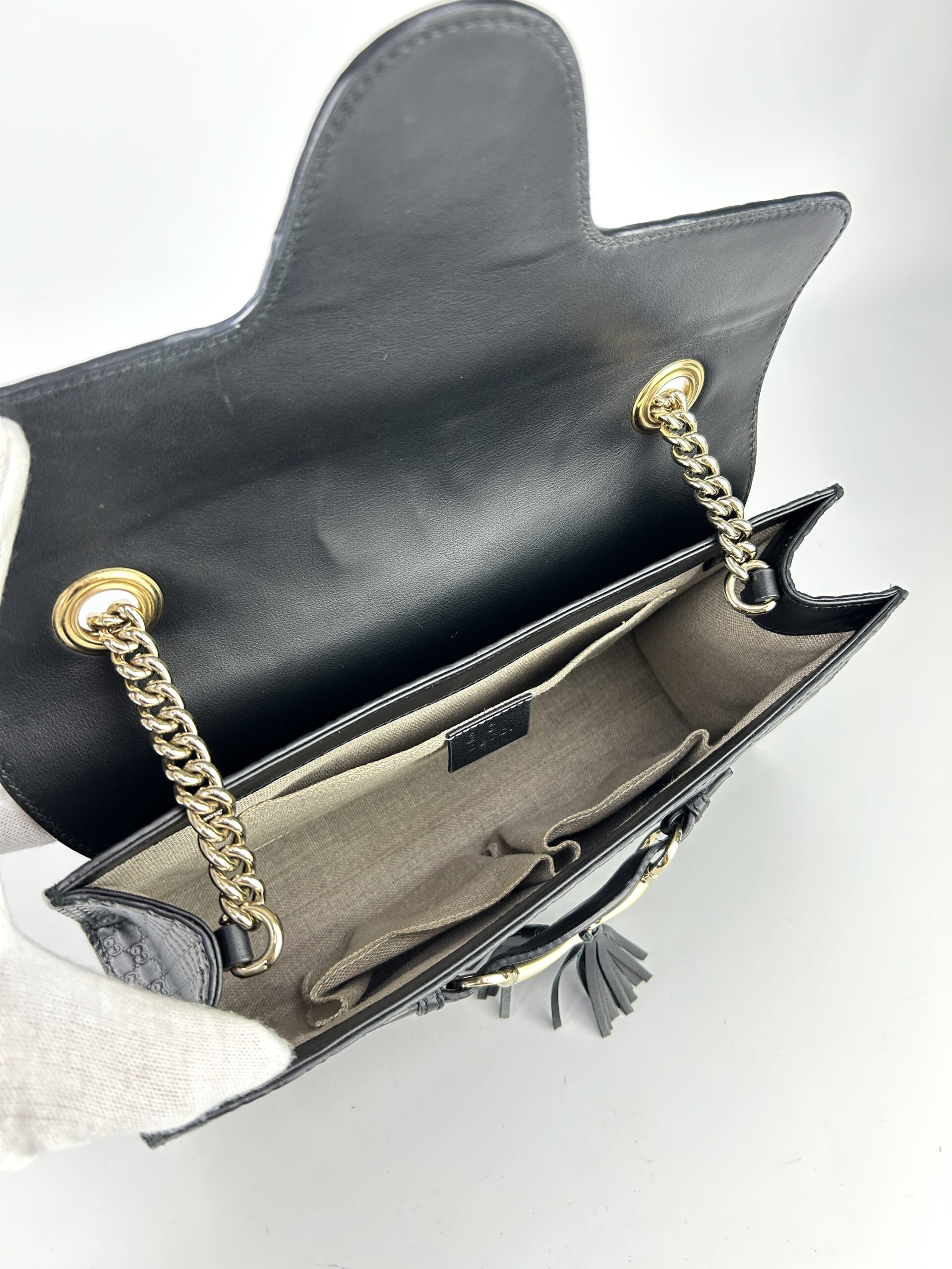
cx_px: 476
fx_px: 953
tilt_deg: -41.9
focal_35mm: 26
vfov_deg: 67.3
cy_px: 634
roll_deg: +7.2
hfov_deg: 53.1
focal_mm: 5.7
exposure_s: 1/100
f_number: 1.5
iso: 80
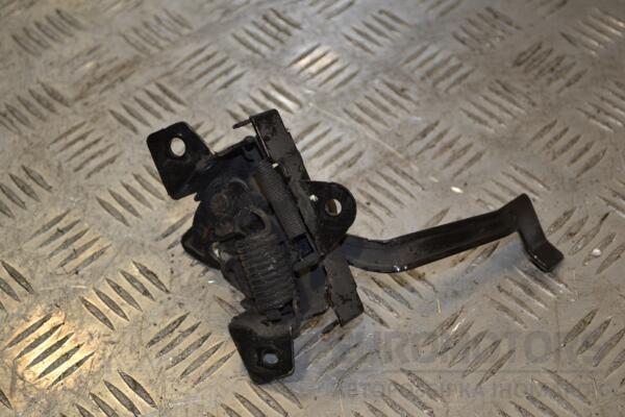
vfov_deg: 21.6
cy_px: 208
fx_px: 1094
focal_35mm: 63
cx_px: 312
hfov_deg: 31.9
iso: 220
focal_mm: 42
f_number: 5.3
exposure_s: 1/125
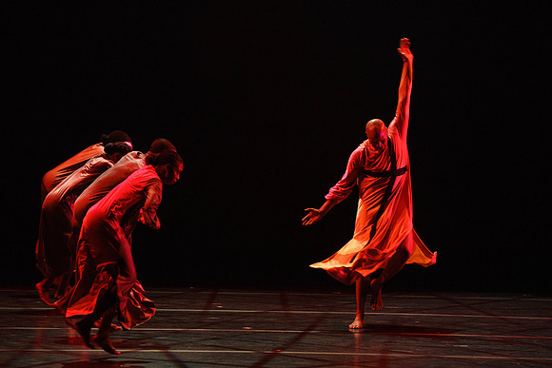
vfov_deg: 4.6
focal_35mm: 301
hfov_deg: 6.8
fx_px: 4614
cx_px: 285
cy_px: 190
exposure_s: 1/250
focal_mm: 291
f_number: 5.6
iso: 6400
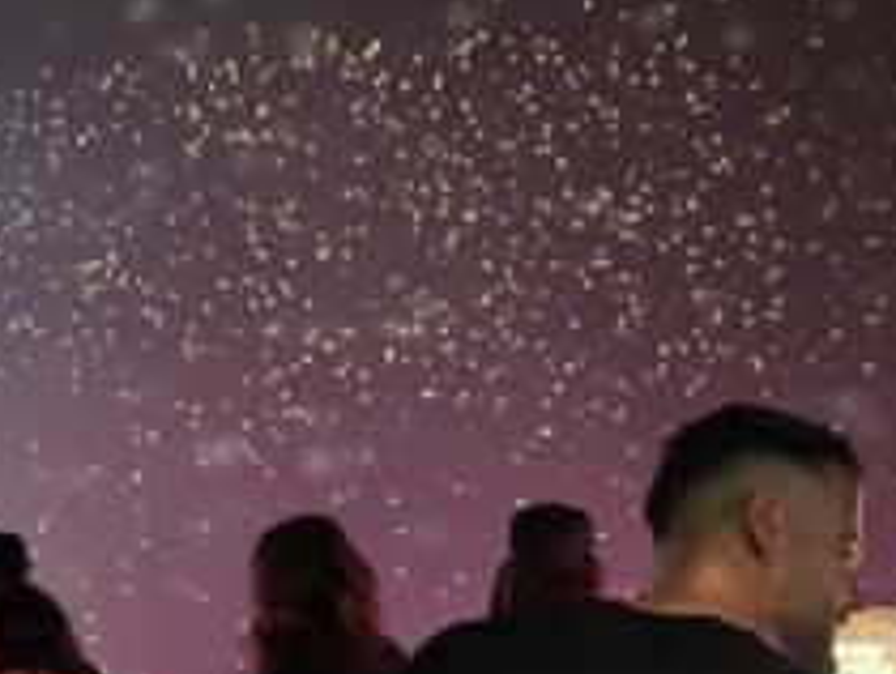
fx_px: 2902
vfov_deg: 12.8
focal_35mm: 112
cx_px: 311
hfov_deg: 17.5
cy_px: 909
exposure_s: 1/18
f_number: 1.8
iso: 1250
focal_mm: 5.4
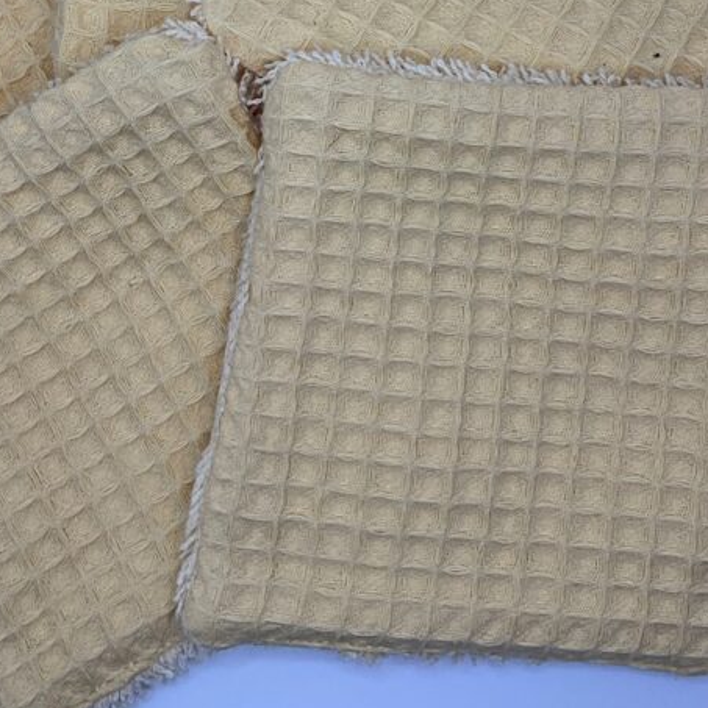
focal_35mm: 58
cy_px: 16
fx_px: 1342
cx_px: 289
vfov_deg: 28.0
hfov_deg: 29.5
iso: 25
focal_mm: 3
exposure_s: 1/269
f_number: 1.8
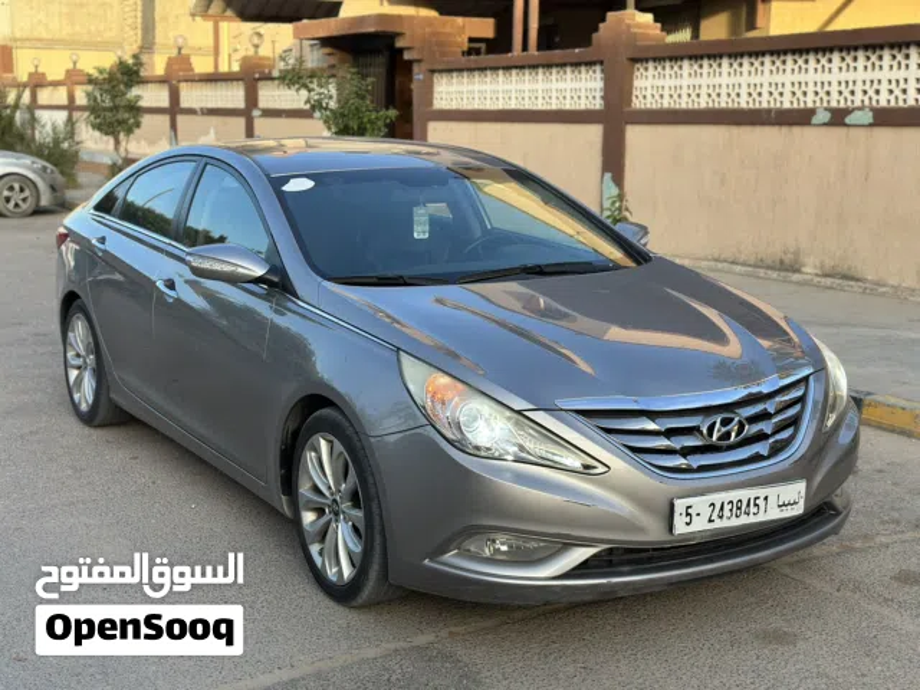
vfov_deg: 30.3
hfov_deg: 39.7
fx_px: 1276
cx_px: 460
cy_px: 345
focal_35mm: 48
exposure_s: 1/383
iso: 80
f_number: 1.78
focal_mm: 6.86
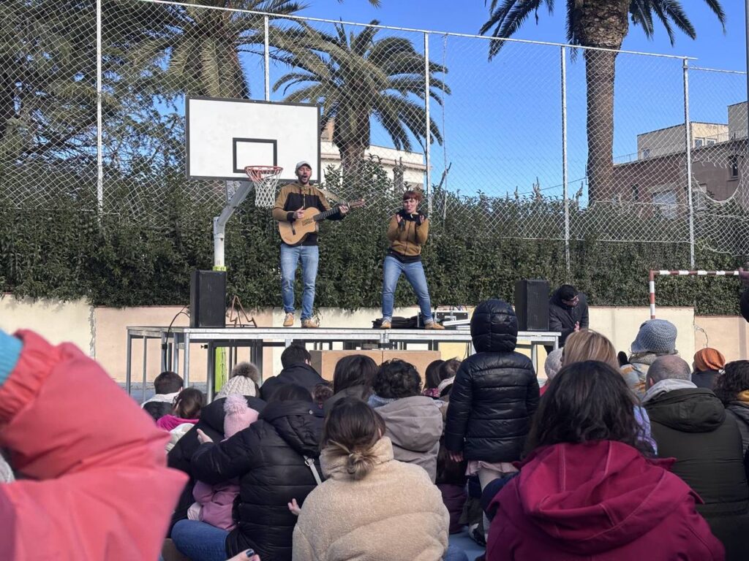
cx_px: 374
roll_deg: +1.2
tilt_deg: +3.7
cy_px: 280
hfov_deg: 36.8
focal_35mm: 52
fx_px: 1125
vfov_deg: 28.0
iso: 32
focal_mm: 5.96
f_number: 1.6
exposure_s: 1/1047
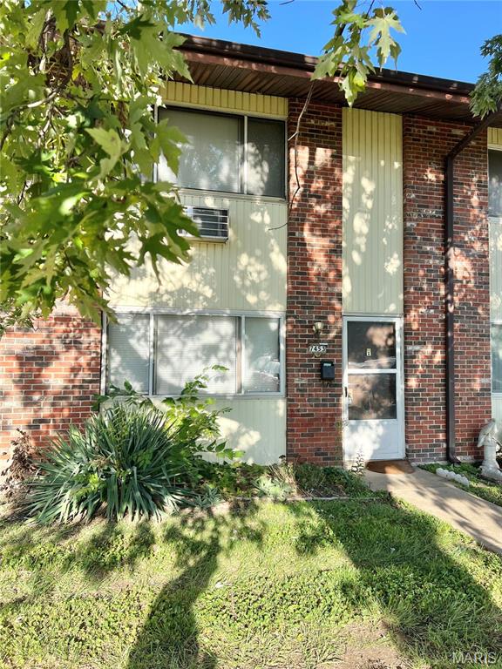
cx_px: 251
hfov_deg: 53.1
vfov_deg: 67.3
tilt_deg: +3.1
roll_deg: -1.6
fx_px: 503
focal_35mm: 26
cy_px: 334
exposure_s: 1/1295
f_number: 1.5
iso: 50
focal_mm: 5.7
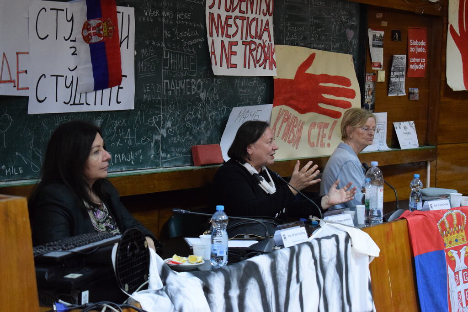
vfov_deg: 18.9
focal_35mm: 72
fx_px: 936
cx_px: 234
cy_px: 156
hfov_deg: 28.1
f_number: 5.6
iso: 5000
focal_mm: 48
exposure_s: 1/40
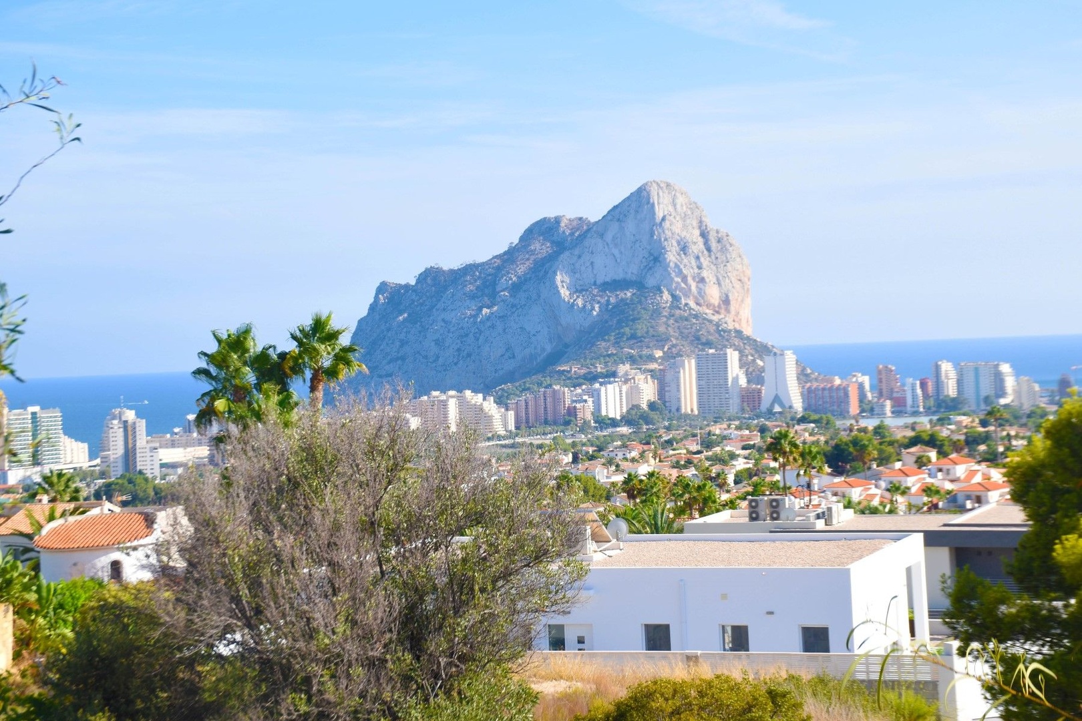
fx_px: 2254
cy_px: 360
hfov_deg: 27.0
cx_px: 541
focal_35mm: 75
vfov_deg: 18.2
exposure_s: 1/125
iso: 100
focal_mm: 50
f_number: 13
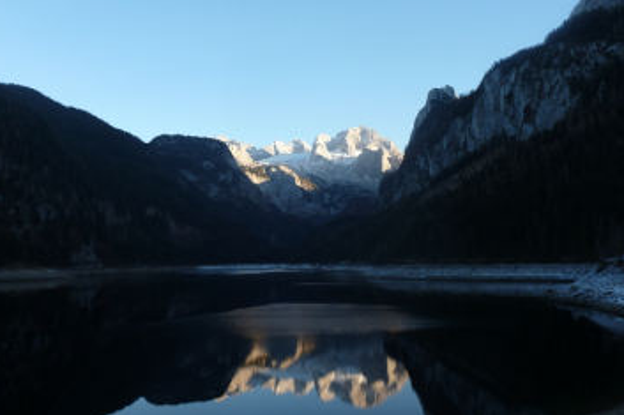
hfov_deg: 54.5
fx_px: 606
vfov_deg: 37.8
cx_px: 309
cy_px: 182
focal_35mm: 35
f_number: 4
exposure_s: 1/160
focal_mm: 5.9
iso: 100
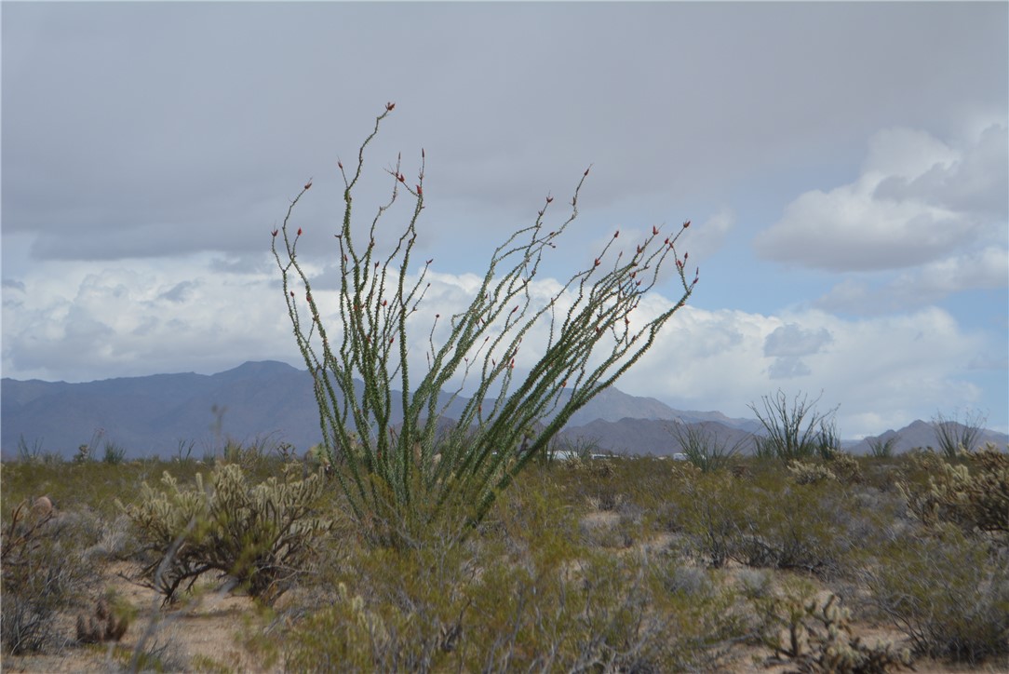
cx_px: 504
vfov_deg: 16.6
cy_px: 337
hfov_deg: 24.6
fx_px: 2313
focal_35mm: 82
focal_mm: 55
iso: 400
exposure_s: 1/1600
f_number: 7.1
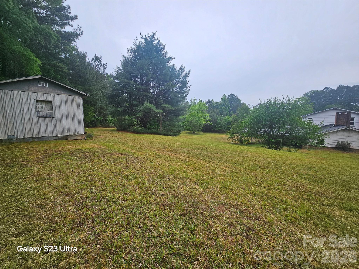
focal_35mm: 13
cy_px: 134
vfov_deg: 89.9
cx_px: 180
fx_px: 135
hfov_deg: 106.2
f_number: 2.2
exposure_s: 1/396
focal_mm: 2.2
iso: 50
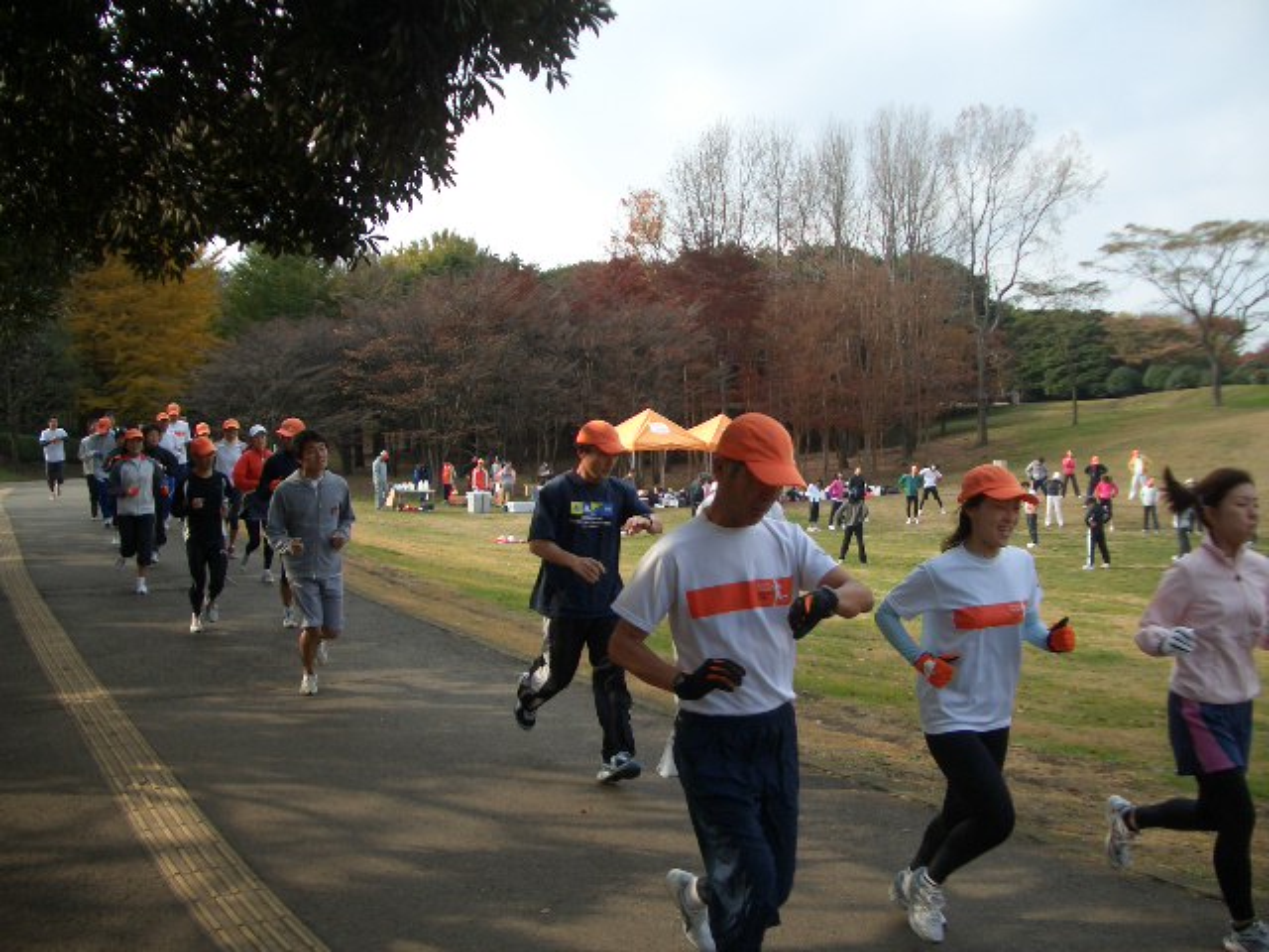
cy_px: 476
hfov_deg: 52.6
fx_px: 1283
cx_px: 634
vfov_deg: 40.7
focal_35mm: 35
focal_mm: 5.8
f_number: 2.6
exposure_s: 1/500
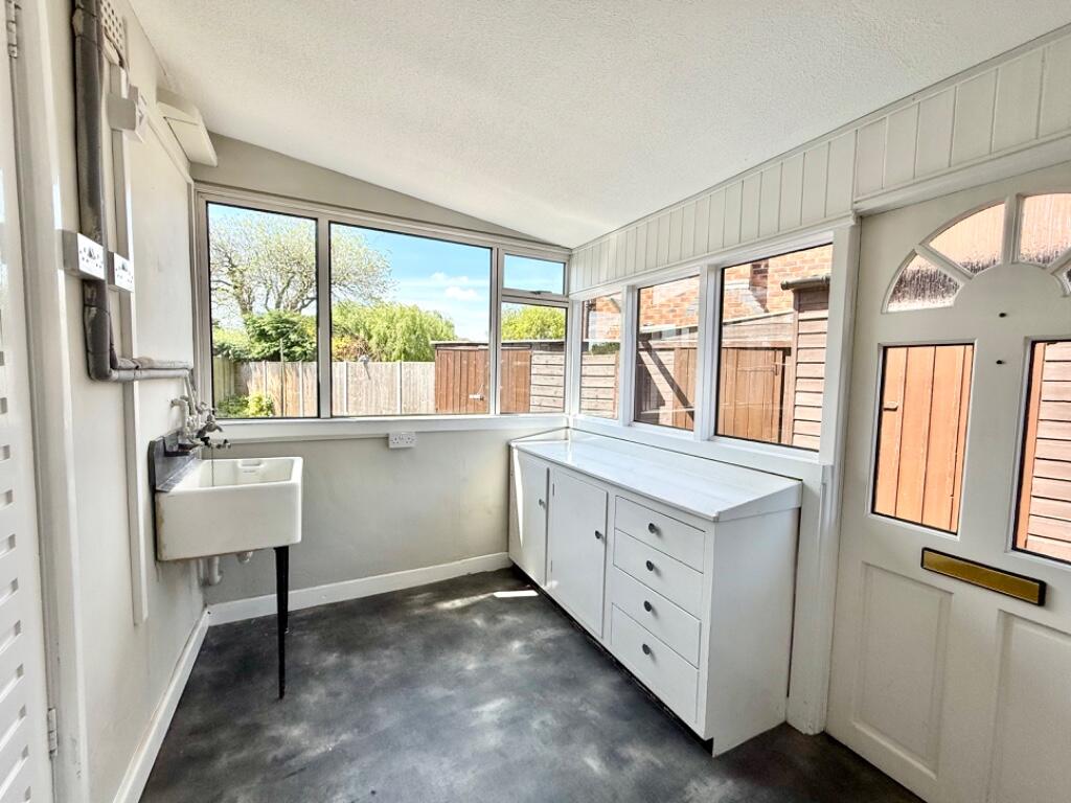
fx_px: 433
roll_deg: +0.7
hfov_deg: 102.1
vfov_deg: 85.7
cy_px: 402
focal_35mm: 14
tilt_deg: -2.4
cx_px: 536
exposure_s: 1/742
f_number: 2.2
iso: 64
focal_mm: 2.22
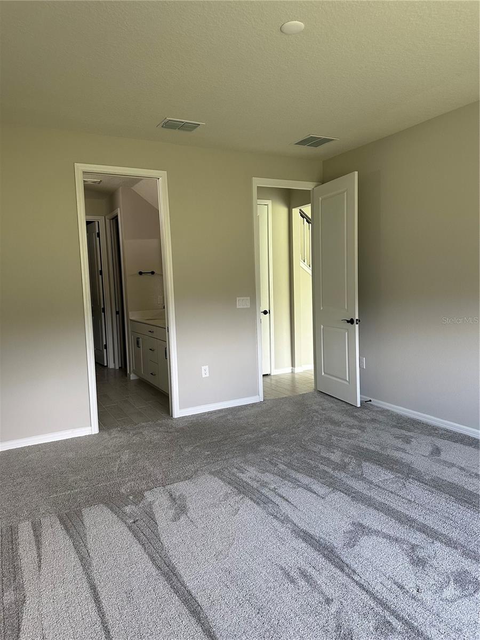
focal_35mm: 24
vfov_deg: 71.6
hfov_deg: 56.8
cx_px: 240
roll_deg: +0.6
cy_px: 320
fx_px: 444
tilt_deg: -5.0
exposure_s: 1/121
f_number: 1.78
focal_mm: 6.86
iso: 200
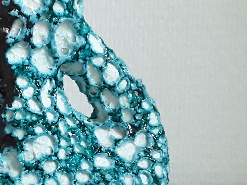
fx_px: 571
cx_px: 15
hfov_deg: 23.6
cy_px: 126
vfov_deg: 18.4
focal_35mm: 80
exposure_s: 1/50
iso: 200
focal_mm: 2.91
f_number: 1.9
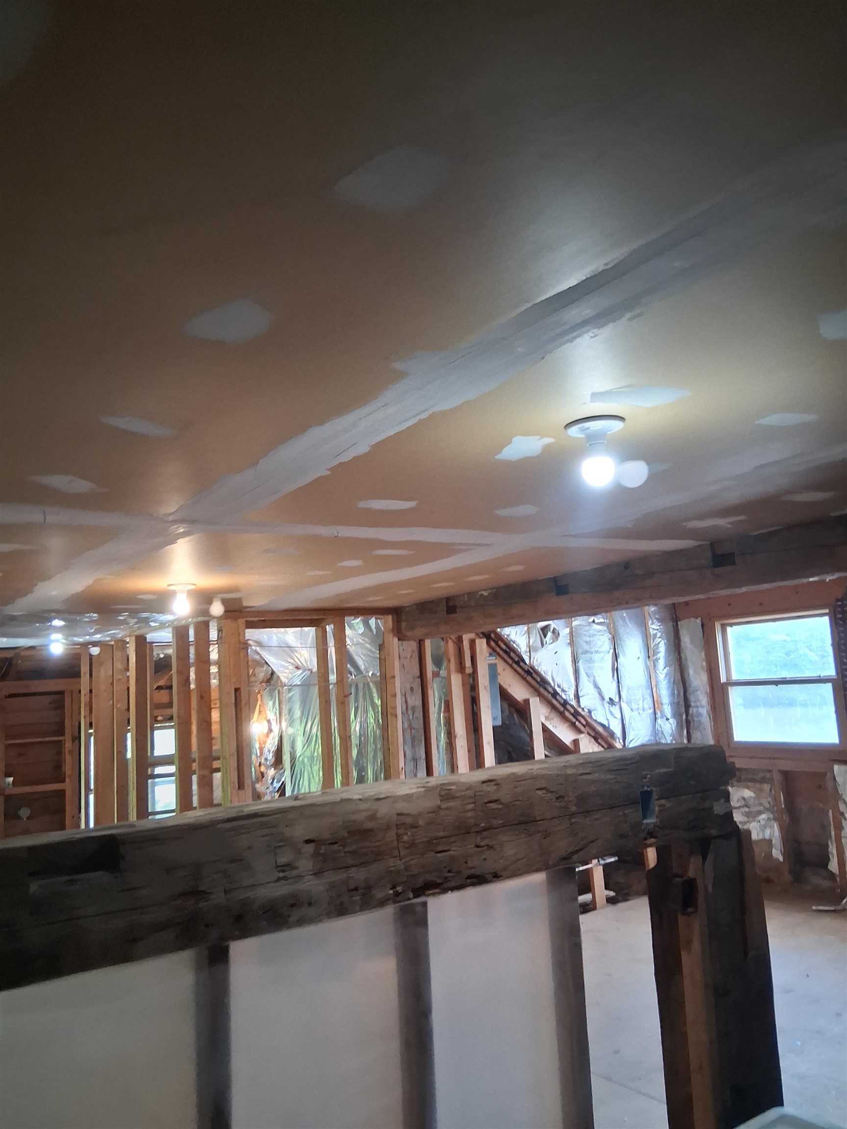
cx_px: 424
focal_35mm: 26
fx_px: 848
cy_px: 564
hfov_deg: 53.1
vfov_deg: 67.3
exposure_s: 1/120
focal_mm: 3.98
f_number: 1.8
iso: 400
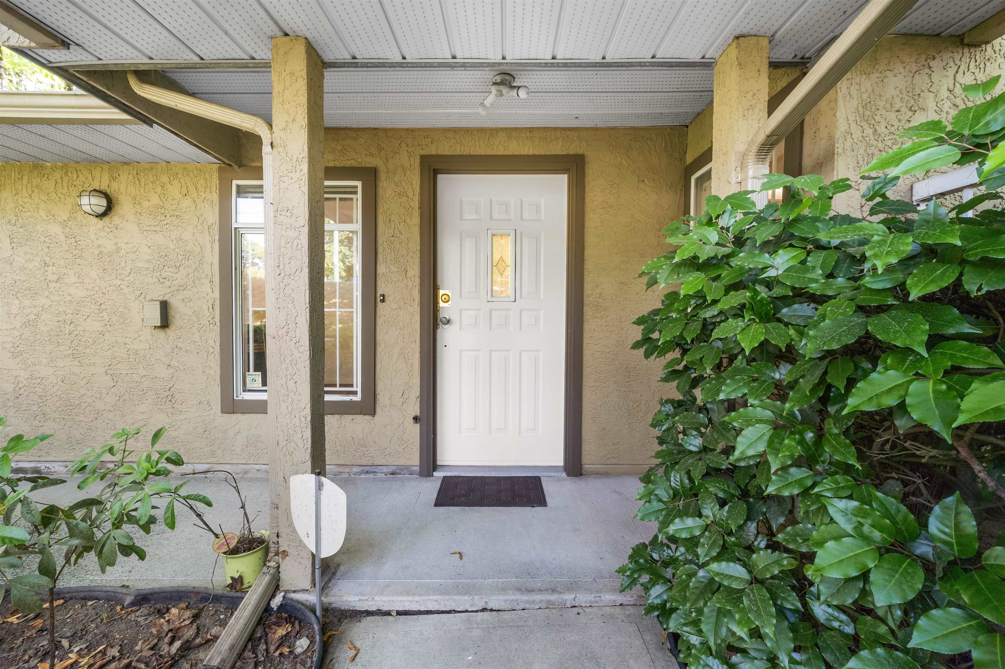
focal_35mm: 14
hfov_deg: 106.3
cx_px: 502
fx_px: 377
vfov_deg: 83.3
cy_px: 334
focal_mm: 9
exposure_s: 1/30
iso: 250
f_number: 9
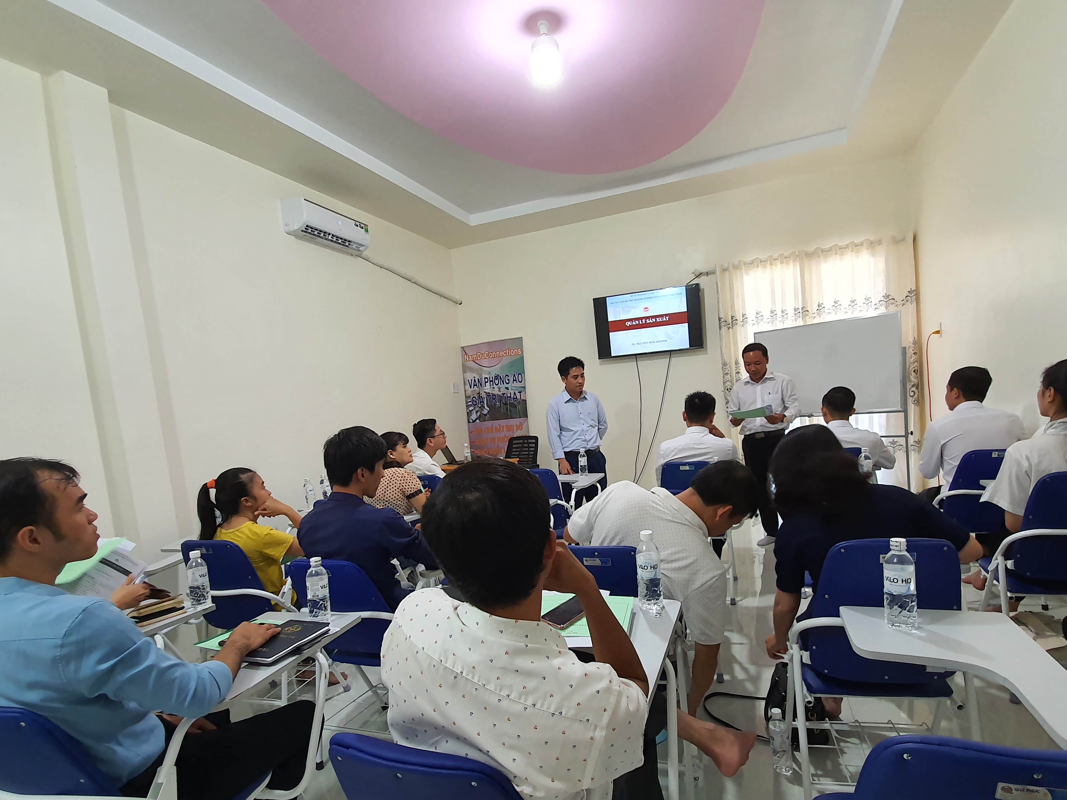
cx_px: 557
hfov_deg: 91.0
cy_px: 451
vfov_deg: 74.4
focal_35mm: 17
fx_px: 524
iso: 160
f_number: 2.2
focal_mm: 1.8
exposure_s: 1/50
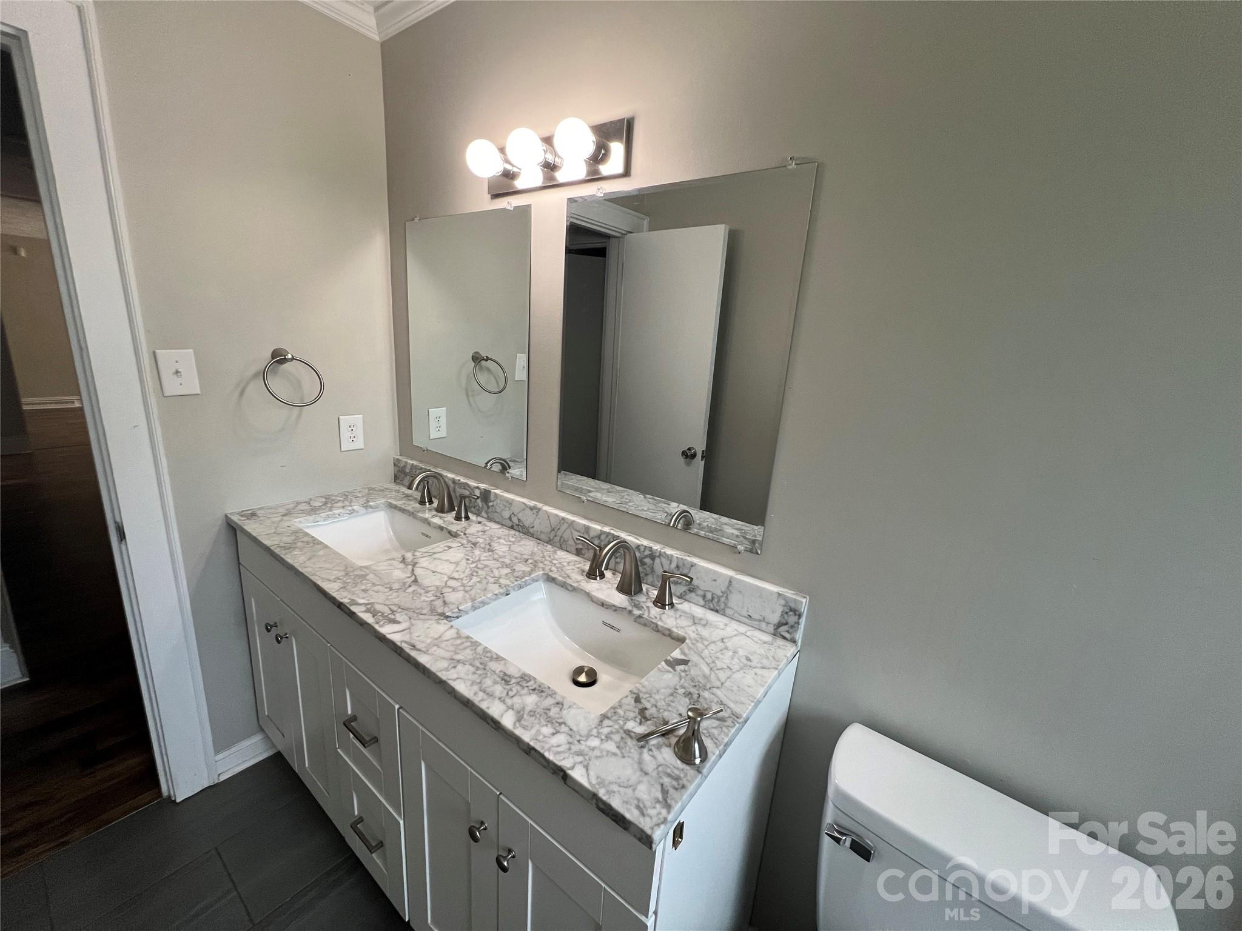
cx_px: 621
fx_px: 466
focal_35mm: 13
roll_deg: -3.2
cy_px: 466
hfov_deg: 106.2
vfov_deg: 89.9
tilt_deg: -14.3
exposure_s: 1/120
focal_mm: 1.57
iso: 200
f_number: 1.8
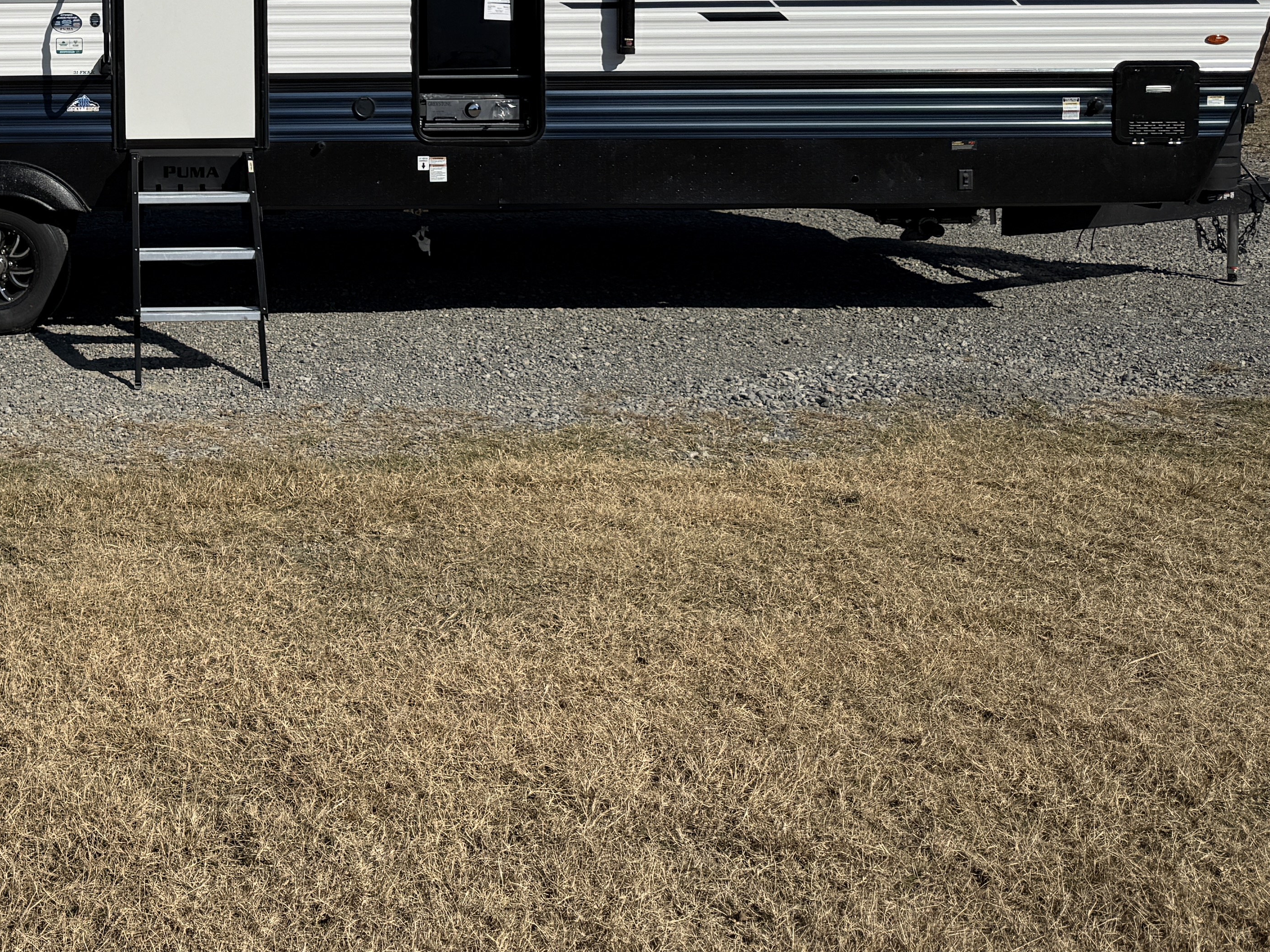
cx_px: 93
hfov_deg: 36.2
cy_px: 37
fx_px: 1798
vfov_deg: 28.2
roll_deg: -1.4
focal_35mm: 49
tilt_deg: -2.0
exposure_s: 1/10309
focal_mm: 6.76
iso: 80
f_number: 1.78
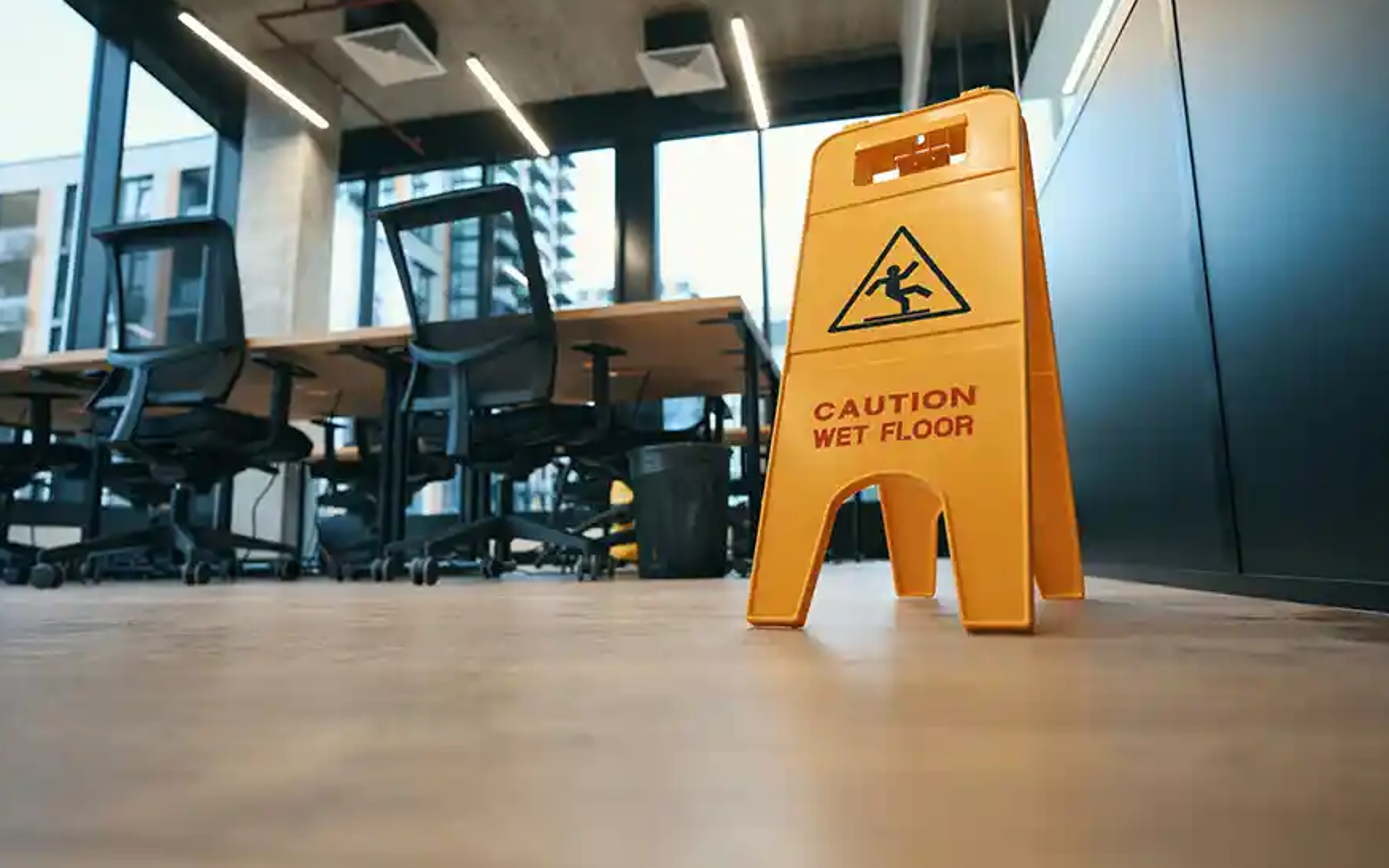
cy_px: 428
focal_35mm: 21
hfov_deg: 82.3
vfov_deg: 57.3
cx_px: 699
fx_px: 795
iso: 640
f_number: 2.8
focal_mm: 20
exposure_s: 1/200
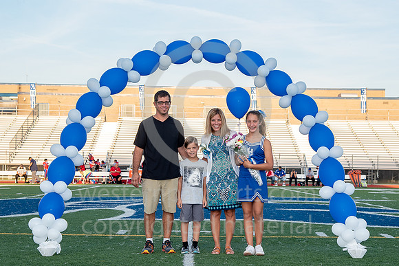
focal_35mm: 78
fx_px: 867
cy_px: 141
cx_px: 211
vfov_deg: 17.5
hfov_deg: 25.9
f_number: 5.6
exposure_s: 1/125
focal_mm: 58
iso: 100
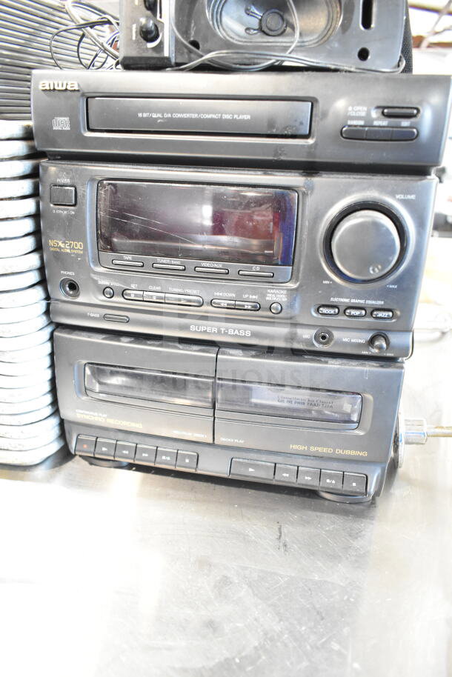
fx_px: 508
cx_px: 226
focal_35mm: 27
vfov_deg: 67.4
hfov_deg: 48.0
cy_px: 338
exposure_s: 1/30
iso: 2500
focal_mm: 18
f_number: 3.5
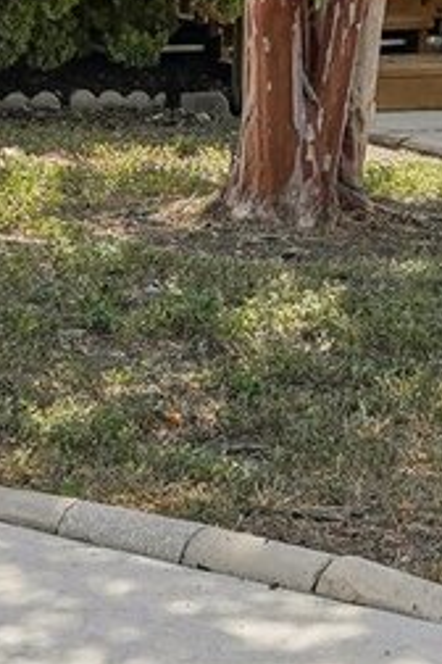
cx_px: 132
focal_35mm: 193
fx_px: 3554
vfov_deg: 10.0
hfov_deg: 7.1
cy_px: -598
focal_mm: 30
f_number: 8
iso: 100
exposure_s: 1/125
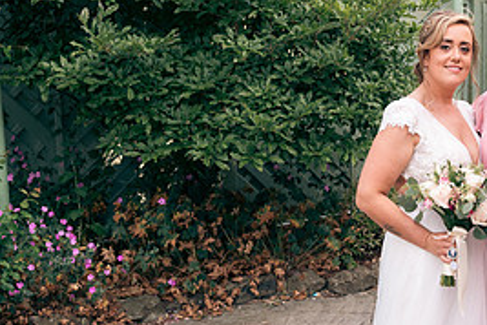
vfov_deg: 17.9
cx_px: 452
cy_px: 235
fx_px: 1028
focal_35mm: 76
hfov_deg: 25.7
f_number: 5.6
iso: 100
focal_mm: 35
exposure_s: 1/100
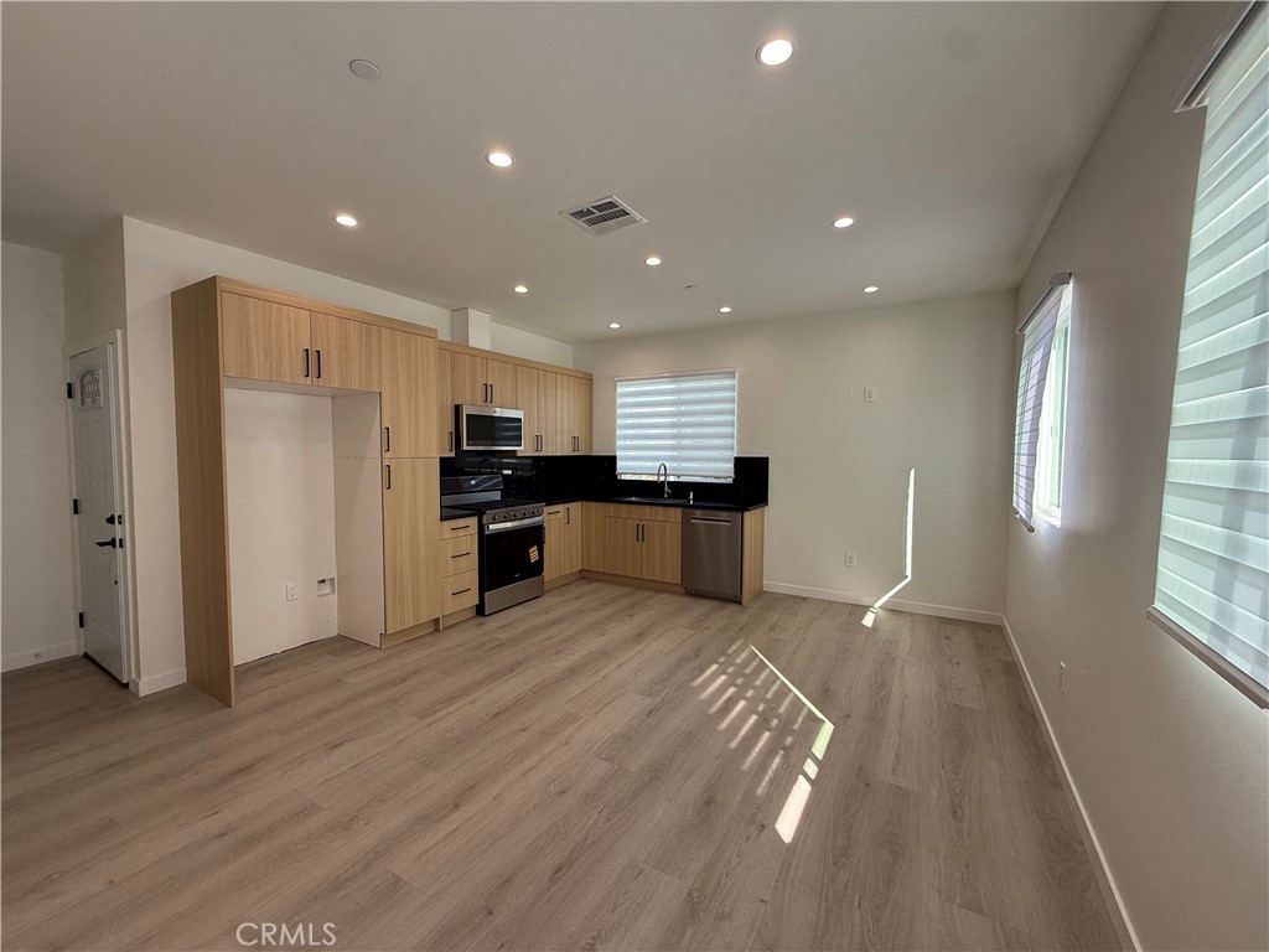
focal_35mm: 14
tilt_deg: -3.1
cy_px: 476
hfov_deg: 102.1
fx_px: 513
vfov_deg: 85.7
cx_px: 634
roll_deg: -0.2
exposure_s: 1/99
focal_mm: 2.22
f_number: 2.2
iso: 40
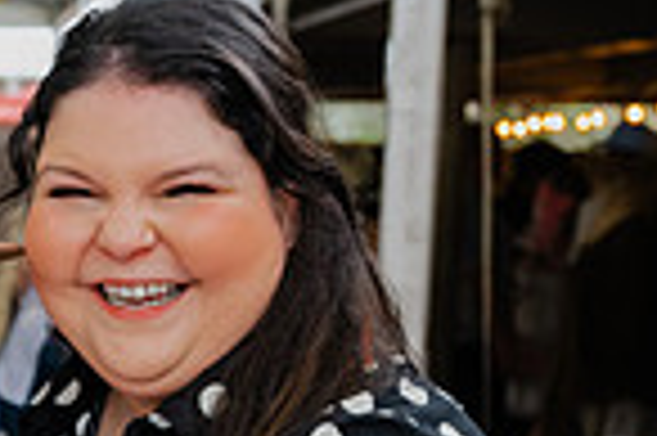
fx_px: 2516
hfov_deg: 14.0
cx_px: -323
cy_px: 380
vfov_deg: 9.9
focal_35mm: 138
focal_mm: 30
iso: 1250
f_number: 4.5
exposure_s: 1/160
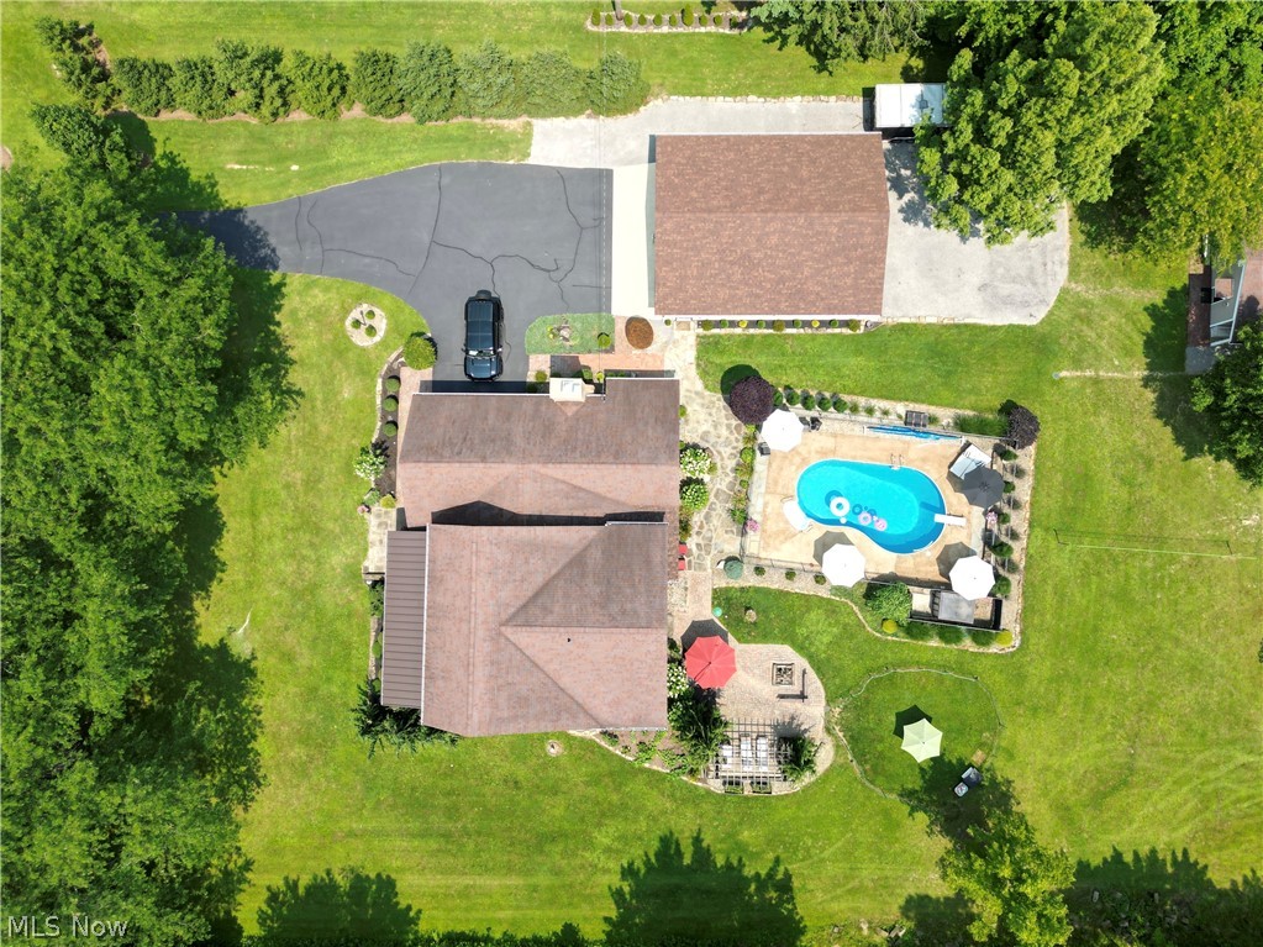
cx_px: 632
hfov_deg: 71.6
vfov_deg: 56.8
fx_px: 876
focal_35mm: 24
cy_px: 474
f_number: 1.7
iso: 110
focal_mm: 6.72
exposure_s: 1/1600
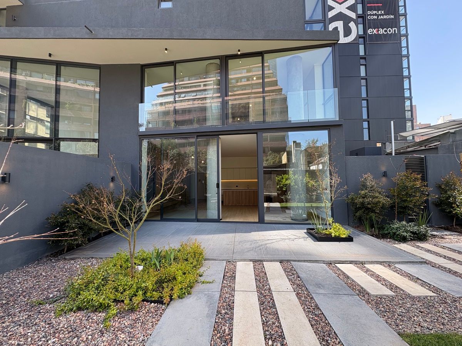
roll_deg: +1.1
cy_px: 173
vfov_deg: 85.7
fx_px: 187
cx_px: 231
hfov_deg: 102.1
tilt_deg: +3.0
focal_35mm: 14
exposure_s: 1/127
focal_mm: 2.22
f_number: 2.2
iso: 40
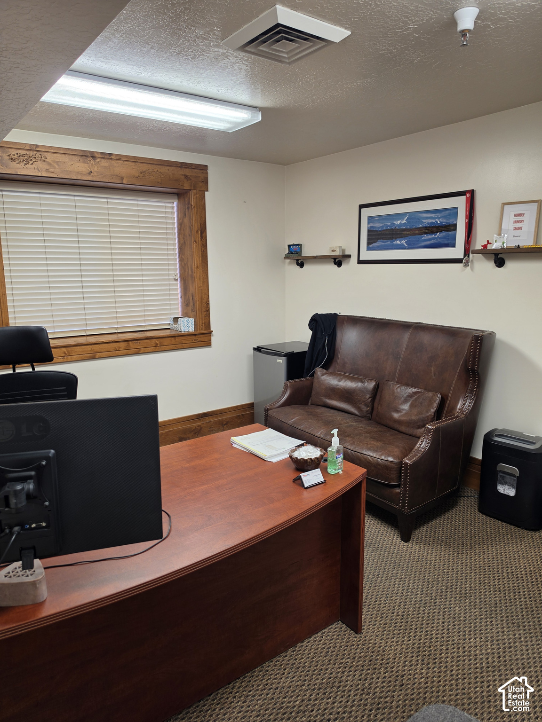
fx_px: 480
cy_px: 361
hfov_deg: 58.9
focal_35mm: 23
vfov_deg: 73.9
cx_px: 271
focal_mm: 6.5
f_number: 1.4
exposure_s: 1/63
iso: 32
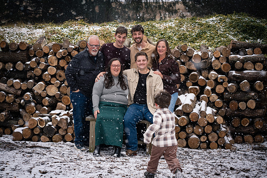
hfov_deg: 23.9
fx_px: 631
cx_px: 134
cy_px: 89
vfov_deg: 16.1
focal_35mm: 85
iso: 320
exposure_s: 1/320
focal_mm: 85
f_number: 5.6
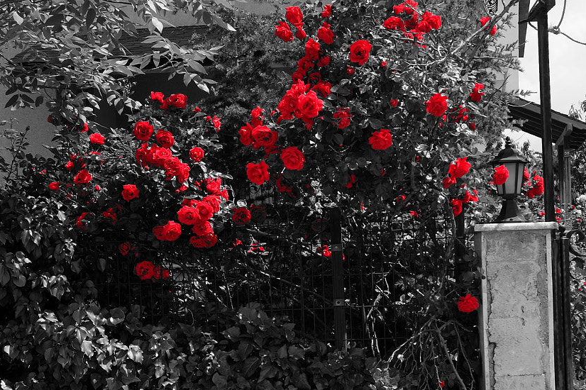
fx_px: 1009
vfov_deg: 21.6
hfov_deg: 32.3
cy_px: 318
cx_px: 362
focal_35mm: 62
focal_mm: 21.4
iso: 200
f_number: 7.1
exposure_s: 1/420
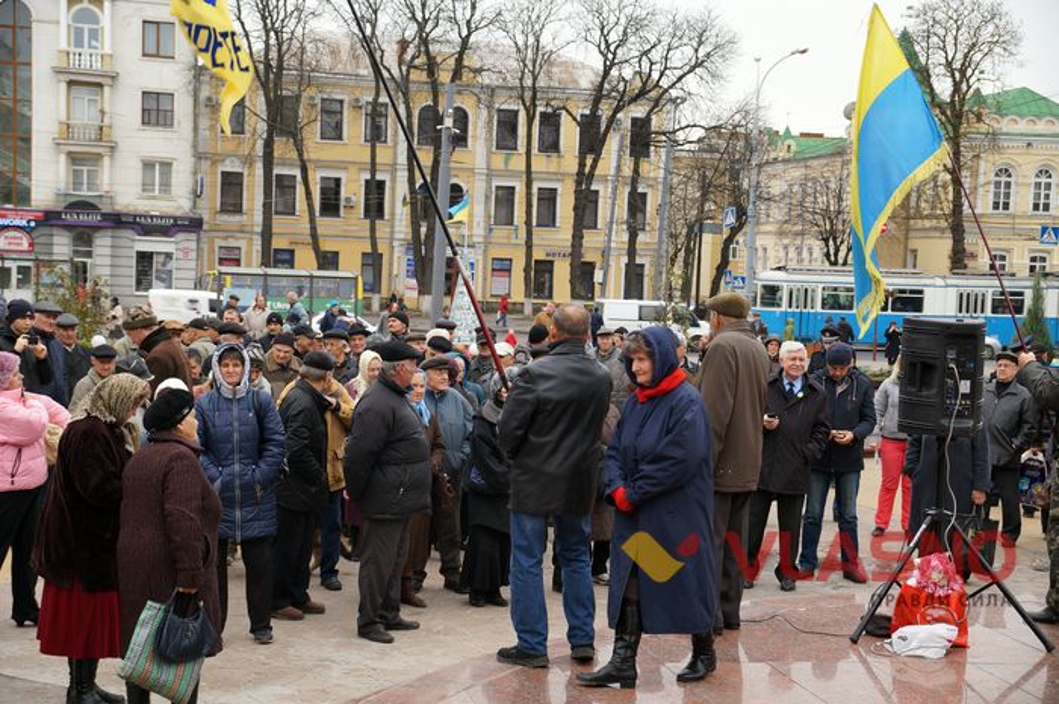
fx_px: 1763
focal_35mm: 60
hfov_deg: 33.4
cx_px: 530
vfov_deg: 22.6
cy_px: 352
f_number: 5
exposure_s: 1/100
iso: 100
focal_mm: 40
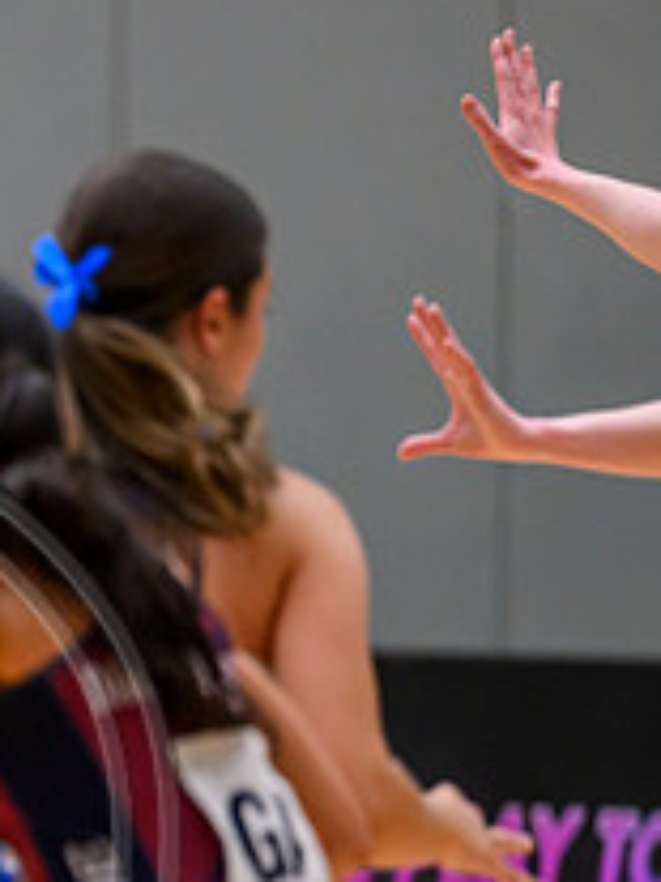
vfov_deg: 3.0
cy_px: 787
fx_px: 16770
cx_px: -634
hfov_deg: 2.3
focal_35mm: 658
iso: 3200
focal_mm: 200
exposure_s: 1/1600
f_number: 3.2
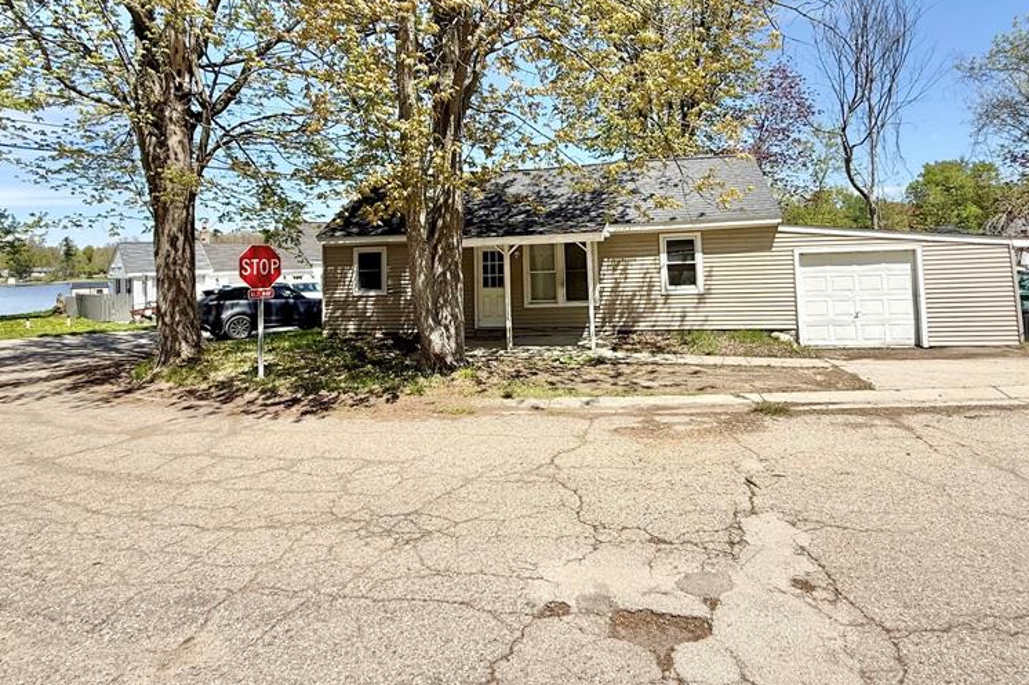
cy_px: 247
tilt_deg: +2.4
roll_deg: +1.9
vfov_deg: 60.9
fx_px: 572
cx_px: 549
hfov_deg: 83.9
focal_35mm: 20
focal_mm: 2.22
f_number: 2.2
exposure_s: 1/1698
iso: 50
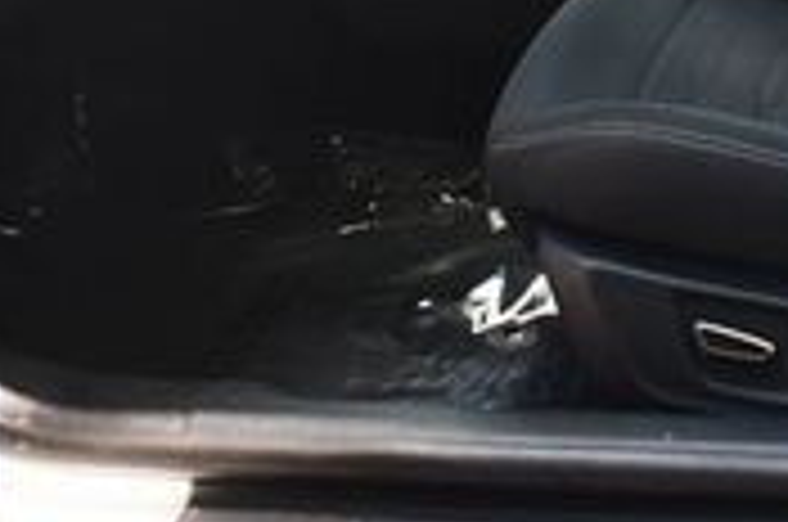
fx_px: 2163
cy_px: -315
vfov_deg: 12.9
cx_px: 923
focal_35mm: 99
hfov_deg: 19.5
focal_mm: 18
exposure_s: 1/200
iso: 800
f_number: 3.5
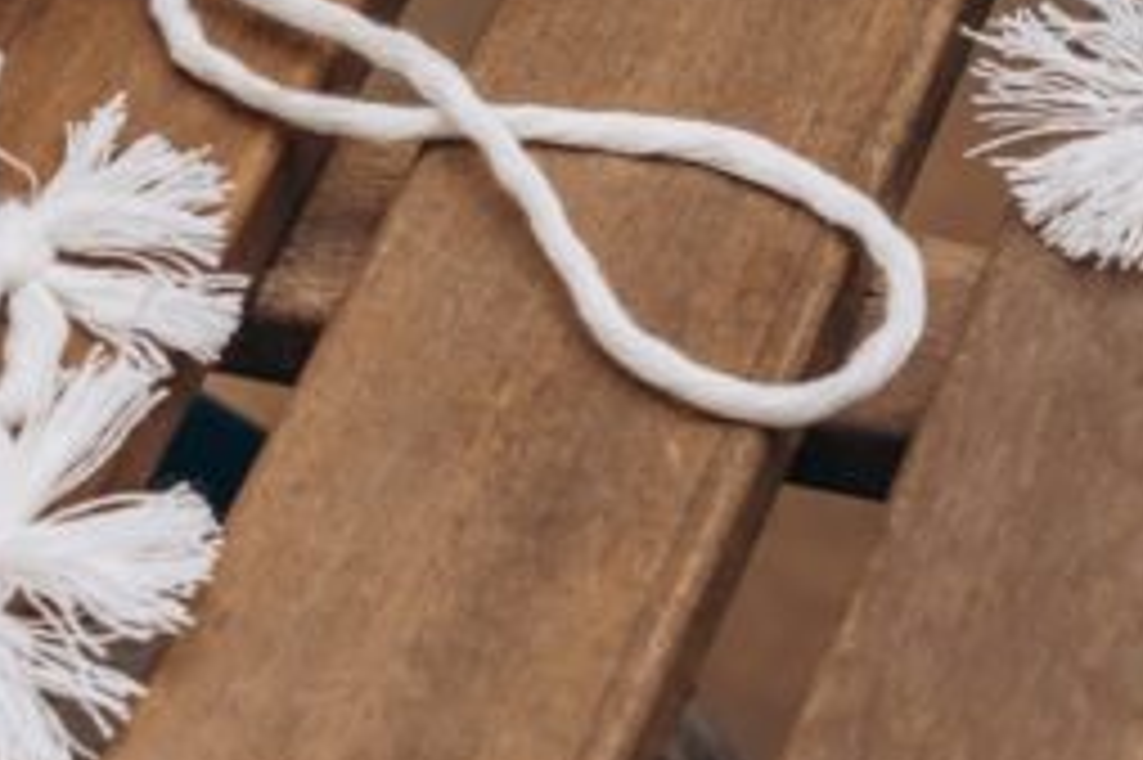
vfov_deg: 6.5
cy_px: -144
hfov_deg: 9.9
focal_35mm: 209
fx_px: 6631
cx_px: 603
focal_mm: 46
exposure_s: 1/125
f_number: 9
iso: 320
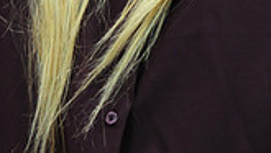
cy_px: -318
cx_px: 214
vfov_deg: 3.1
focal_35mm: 386
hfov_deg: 5.6
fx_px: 2775
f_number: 4
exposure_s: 1/125
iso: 1250
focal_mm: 70
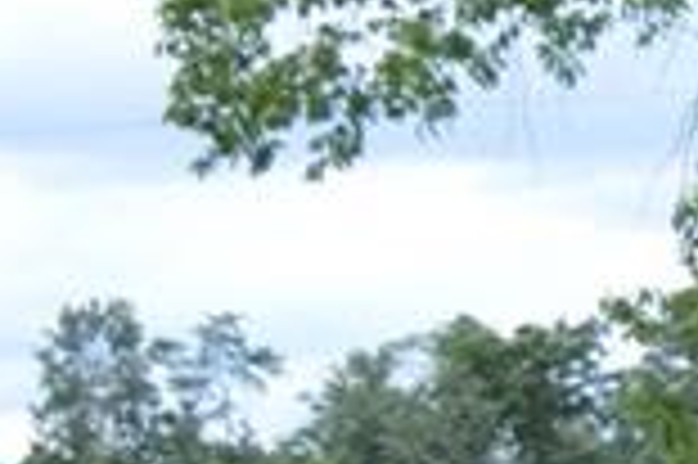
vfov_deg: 4.7
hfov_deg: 6.6
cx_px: 2035
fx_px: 5565
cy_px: 833
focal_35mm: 287
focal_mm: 29
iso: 110
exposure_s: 1/125
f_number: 5.6
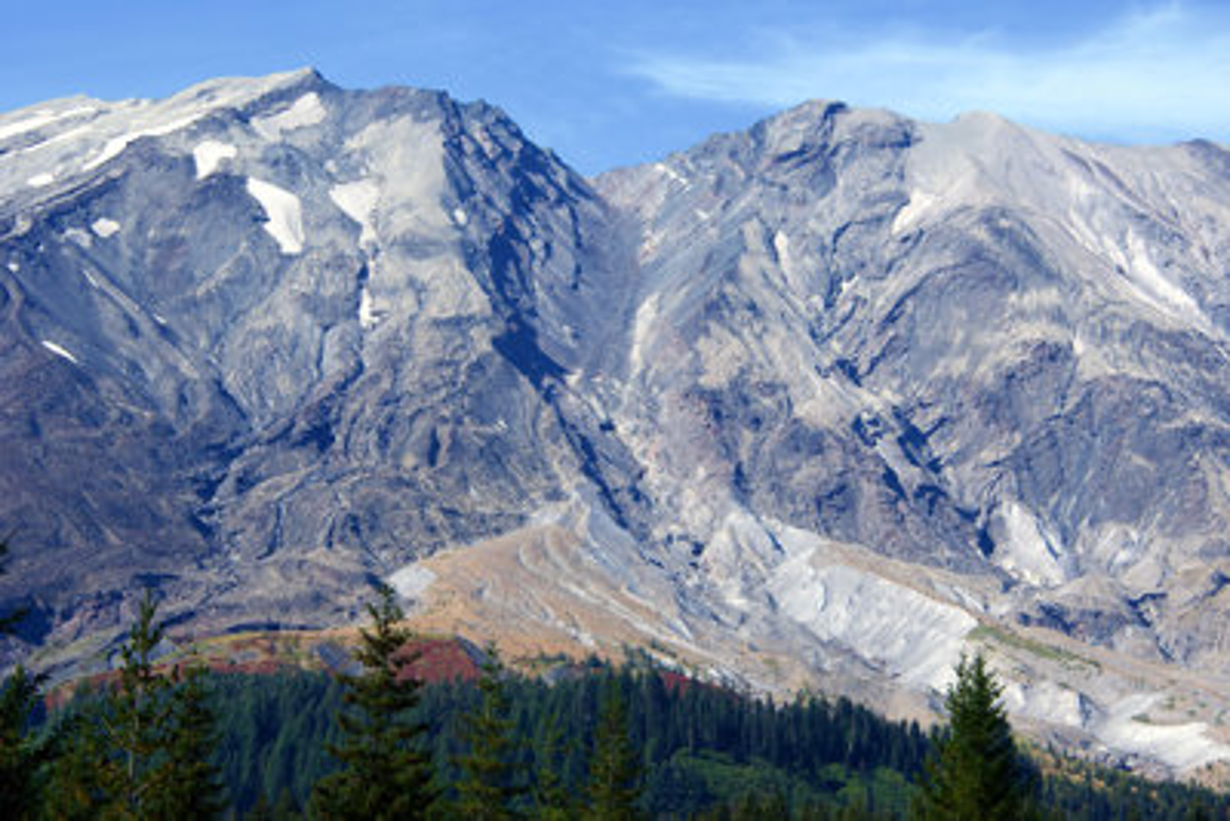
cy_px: 410
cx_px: 615
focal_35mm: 157
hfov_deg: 13.1
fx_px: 5366
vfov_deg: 8.7
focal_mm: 105
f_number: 9
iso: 100
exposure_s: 1/320
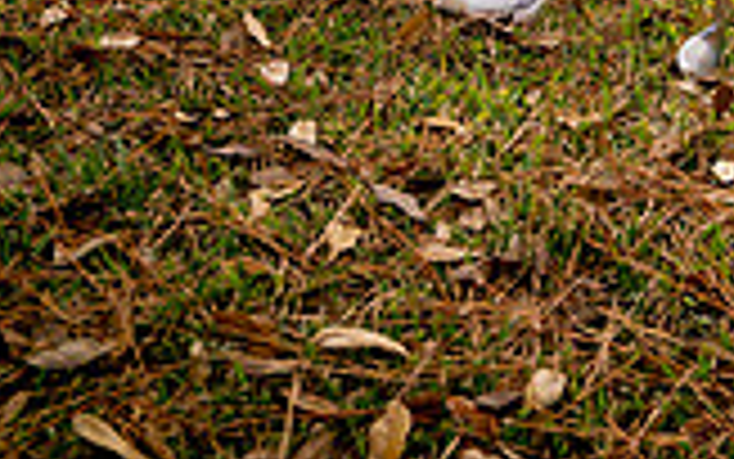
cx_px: 644
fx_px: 1801
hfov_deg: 22.5
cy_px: -549
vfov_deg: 12.3
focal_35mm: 90
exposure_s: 1/250
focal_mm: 32
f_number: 4.5
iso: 160
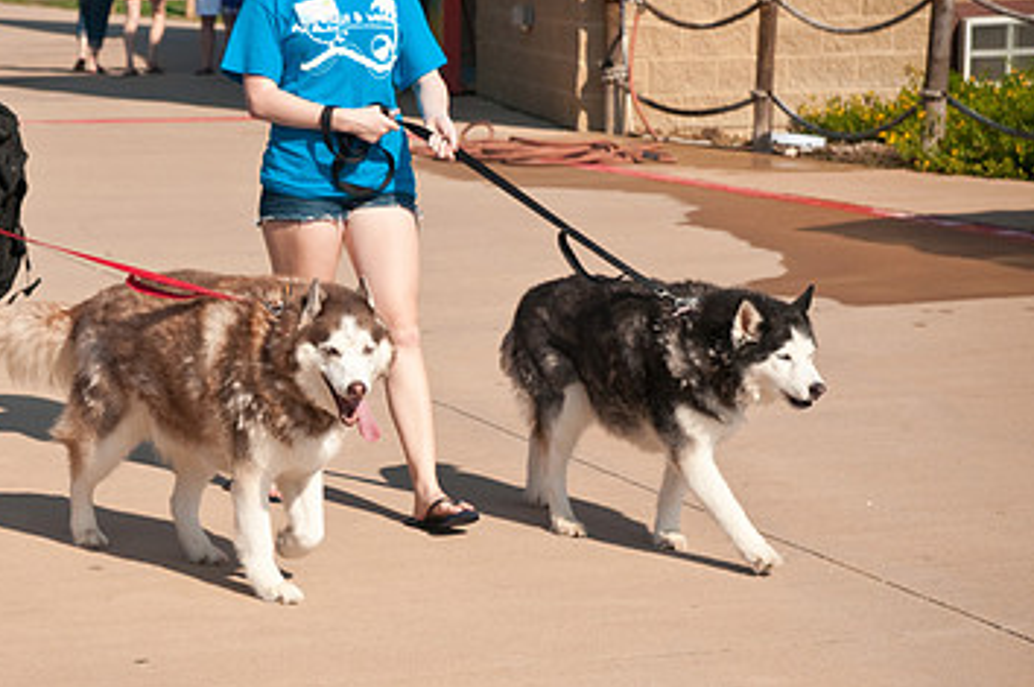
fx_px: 3528
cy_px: 536
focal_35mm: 123
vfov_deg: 11.1
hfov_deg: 16.5
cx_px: 196
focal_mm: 50
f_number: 5.6
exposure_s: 1/1600
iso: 320
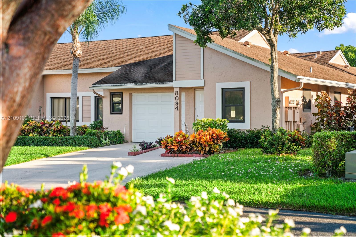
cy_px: 118
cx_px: 178
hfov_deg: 31.0
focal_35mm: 65
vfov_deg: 20.9
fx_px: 643
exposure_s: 1/200
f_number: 2.8
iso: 125
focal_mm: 65
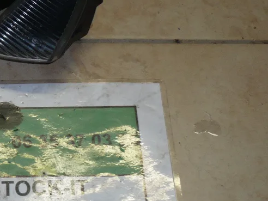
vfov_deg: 16.2
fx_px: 705
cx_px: -28
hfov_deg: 20.5
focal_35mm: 91
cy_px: 117
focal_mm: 5.8
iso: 100
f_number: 2.8
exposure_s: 1/30
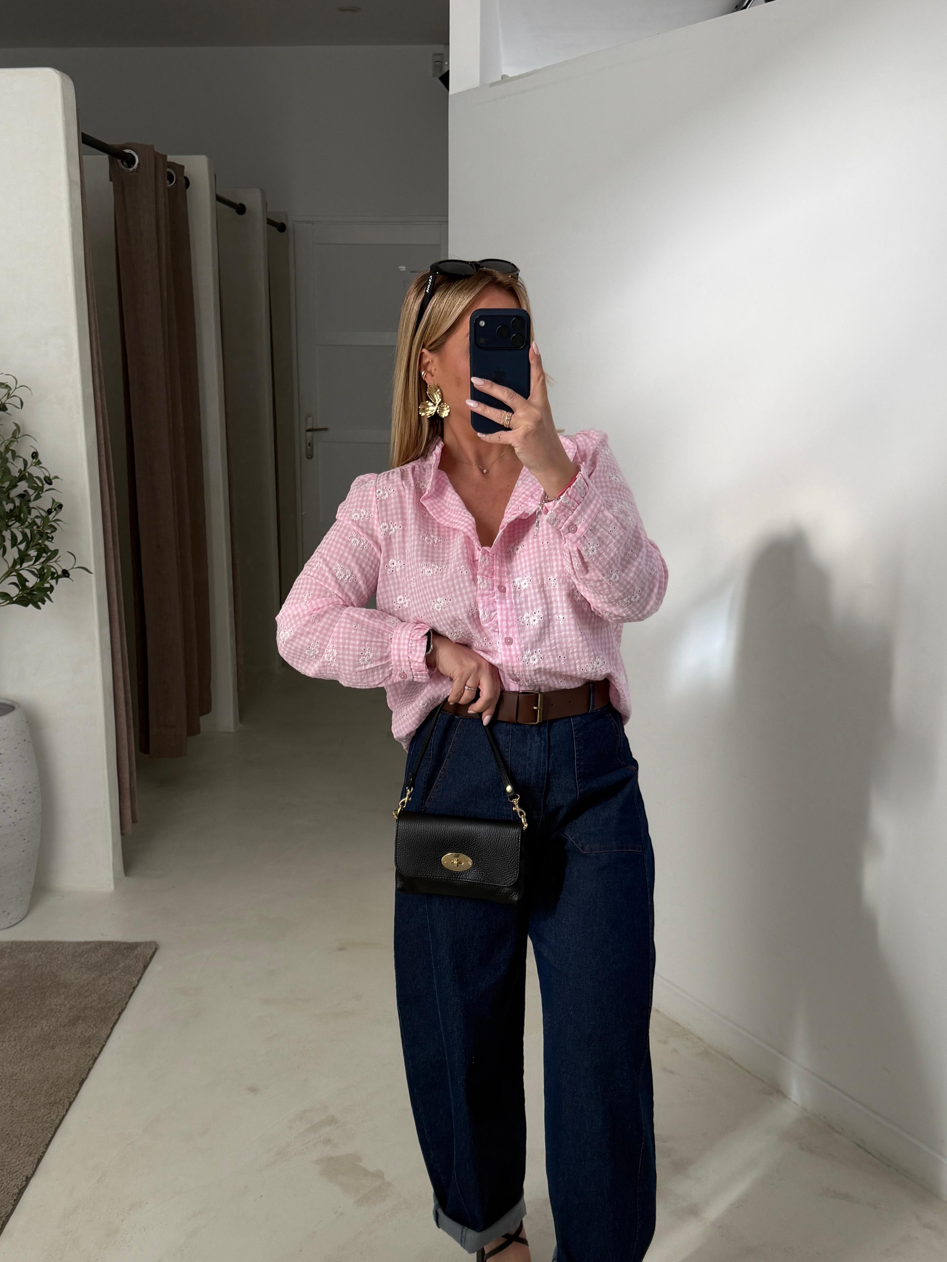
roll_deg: -0.9
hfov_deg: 38.7
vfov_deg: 50.0
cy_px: 703
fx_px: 1350
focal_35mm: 37
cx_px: 444
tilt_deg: -14.1
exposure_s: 1/121
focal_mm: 6.76
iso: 100
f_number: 1.78
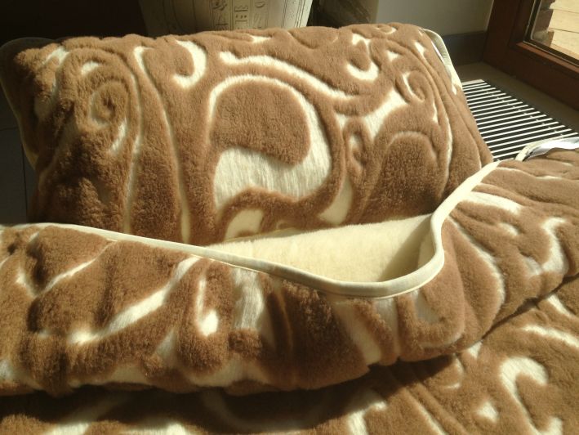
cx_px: 290
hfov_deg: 55.3
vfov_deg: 43.0
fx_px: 552
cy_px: 218
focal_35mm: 33
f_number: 2.4
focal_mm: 4.13
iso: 50
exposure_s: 1/1808
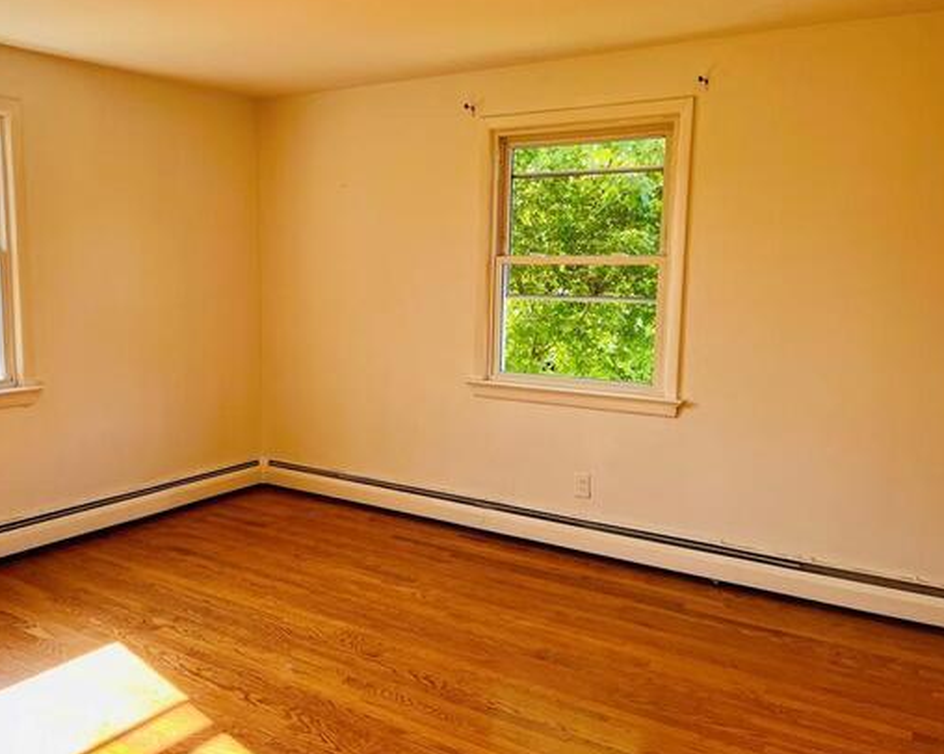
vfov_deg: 45.8
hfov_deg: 55.2
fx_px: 894
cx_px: 366
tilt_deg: -8.3
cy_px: 373
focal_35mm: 32
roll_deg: -0.5
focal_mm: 5.1
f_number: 1.6
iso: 50
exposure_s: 1/172
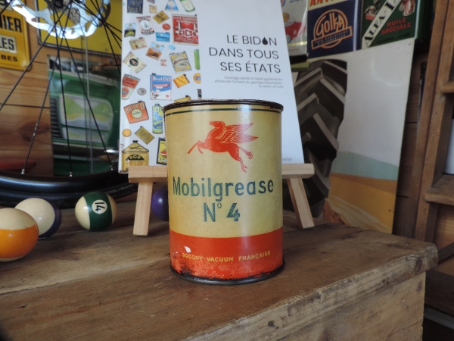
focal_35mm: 24
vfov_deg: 56.8
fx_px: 315
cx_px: 227
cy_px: 170
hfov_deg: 71.6
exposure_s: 1/30
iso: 320
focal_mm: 4.3
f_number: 3
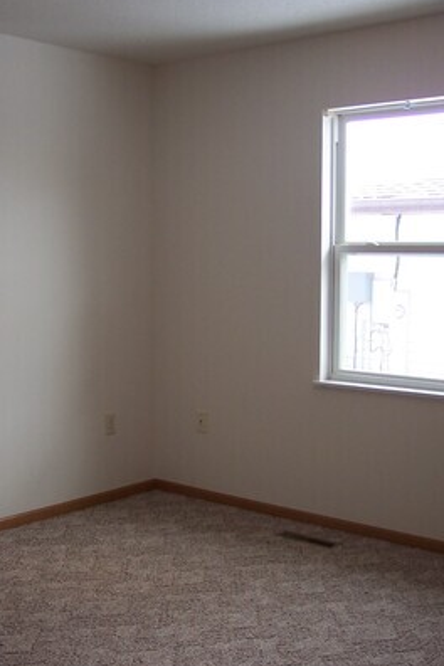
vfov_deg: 41.1
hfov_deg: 28.1
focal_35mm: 48
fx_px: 888
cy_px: 358
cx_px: 213
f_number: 2.8
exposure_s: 1/90
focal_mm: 8
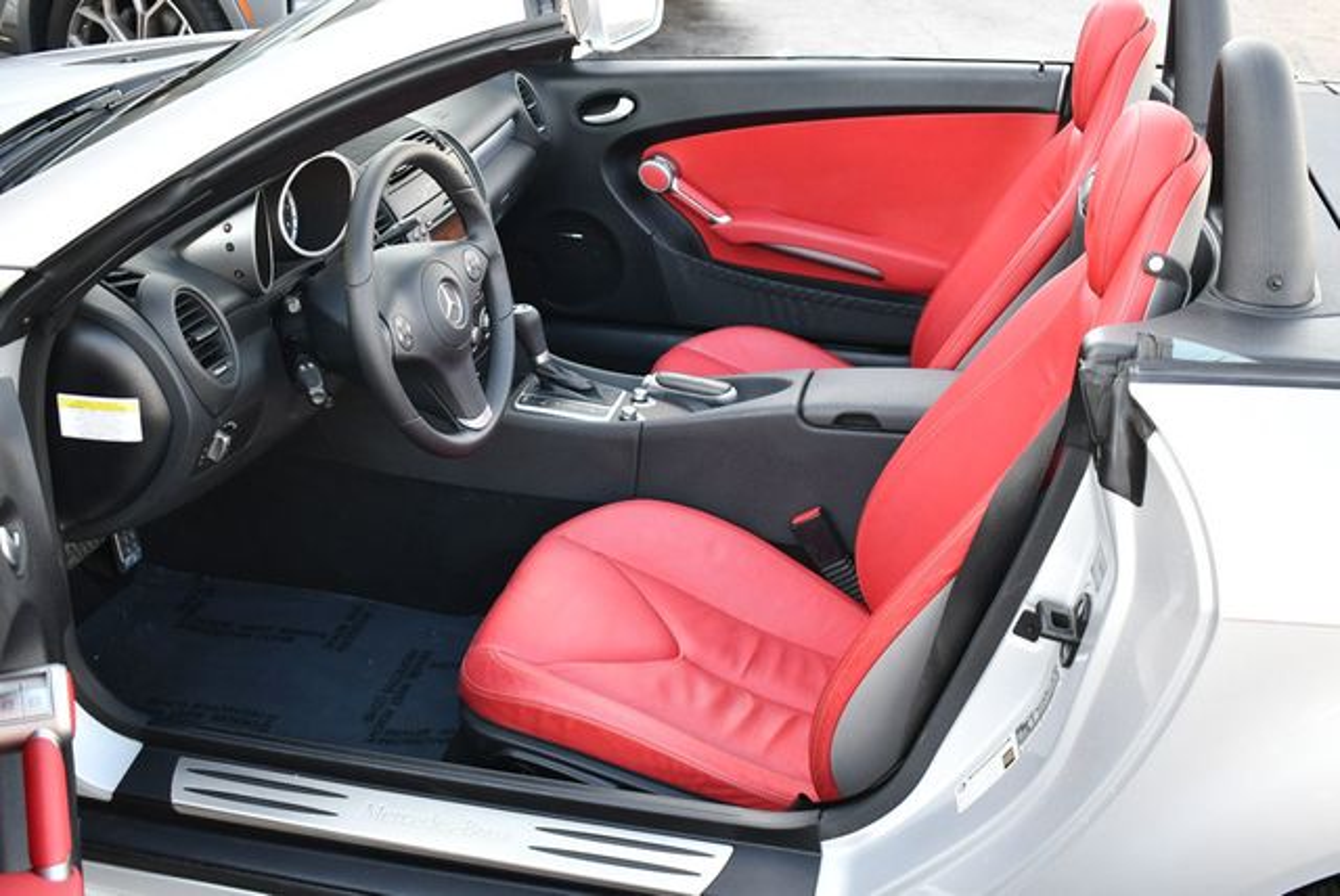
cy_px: 448
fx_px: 1565
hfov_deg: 46.4
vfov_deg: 32.0
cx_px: 670
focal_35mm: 42
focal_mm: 21
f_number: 3.8
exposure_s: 1/250
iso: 640
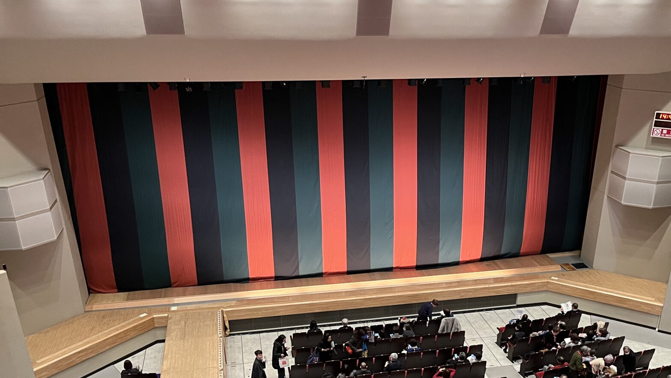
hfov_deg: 53.7
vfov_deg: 30.9
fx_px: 658
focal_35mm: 37
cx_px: 394
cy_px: 320
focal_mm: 5.1
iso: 320
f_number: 1.6
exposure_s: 1/50
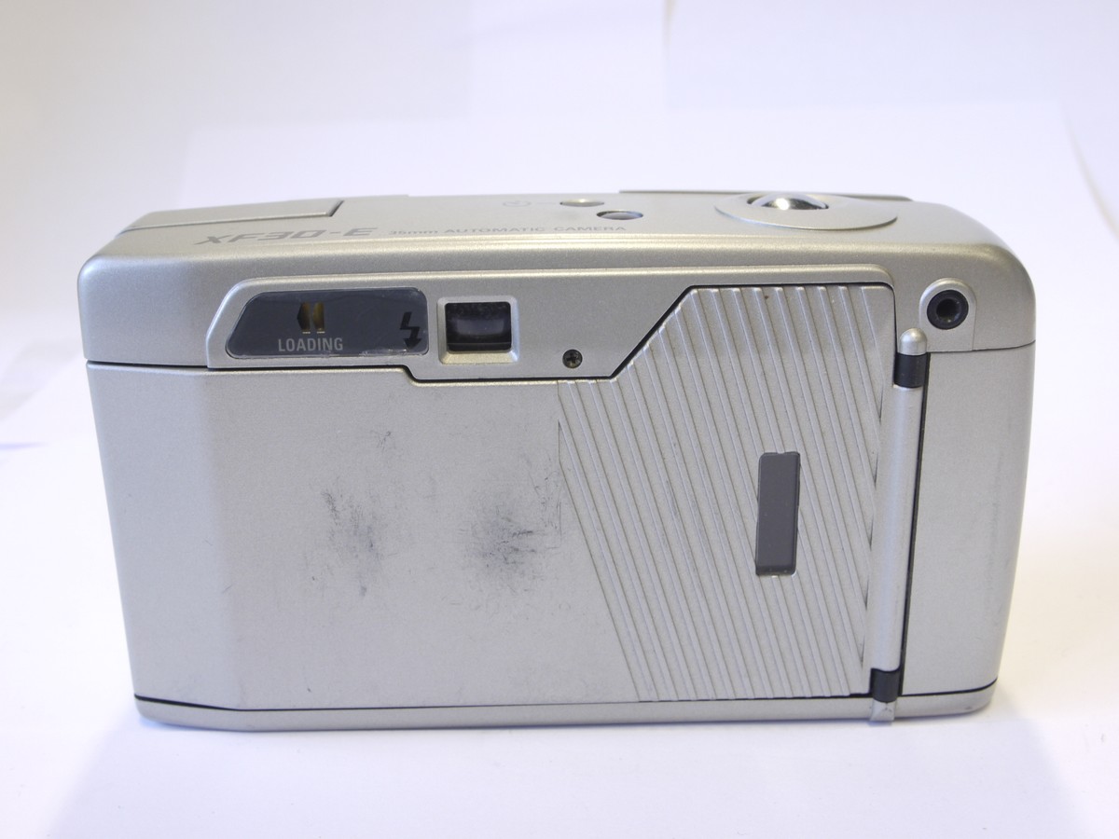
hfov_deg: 42.9
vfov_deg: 32.9
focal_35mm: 44
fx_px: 1422
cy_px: 420
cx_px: 560
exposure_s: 1/8
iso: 400
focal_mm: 22
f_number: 11
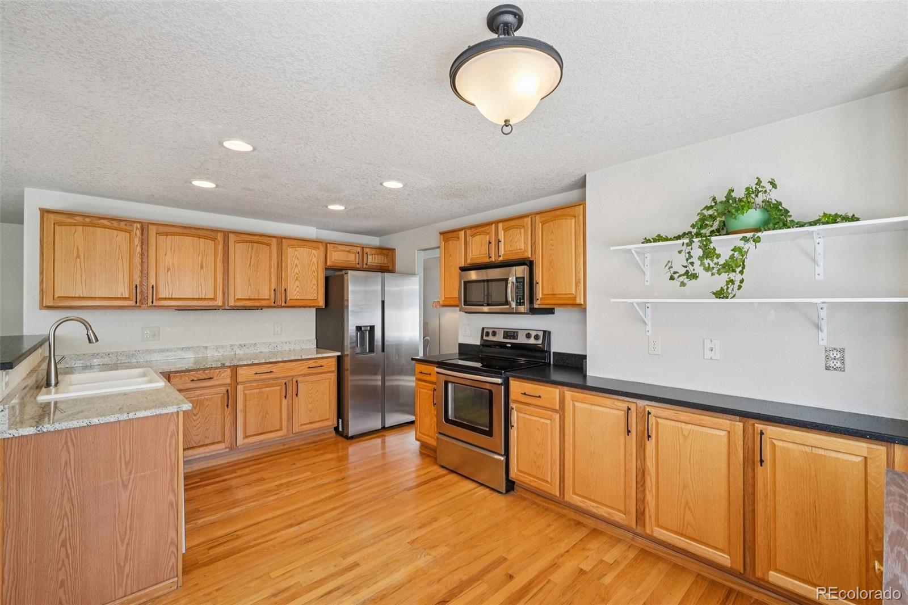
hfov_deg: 100.4
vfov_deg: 77.3
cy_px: 302
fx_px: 378
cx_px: 454
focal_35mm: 15
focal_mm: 10
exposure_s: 1/20
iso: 800
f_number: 8
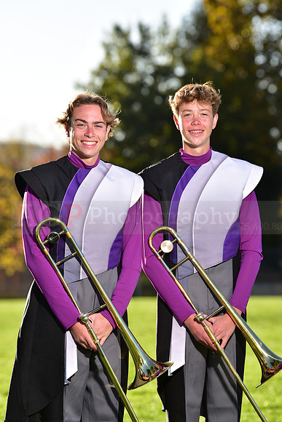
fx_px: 2348
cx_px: 141
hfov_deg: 6.9
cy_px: 211
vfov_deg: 10.3
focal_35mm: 200
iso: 80
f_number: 5.6
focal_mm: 200
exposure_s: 1/200
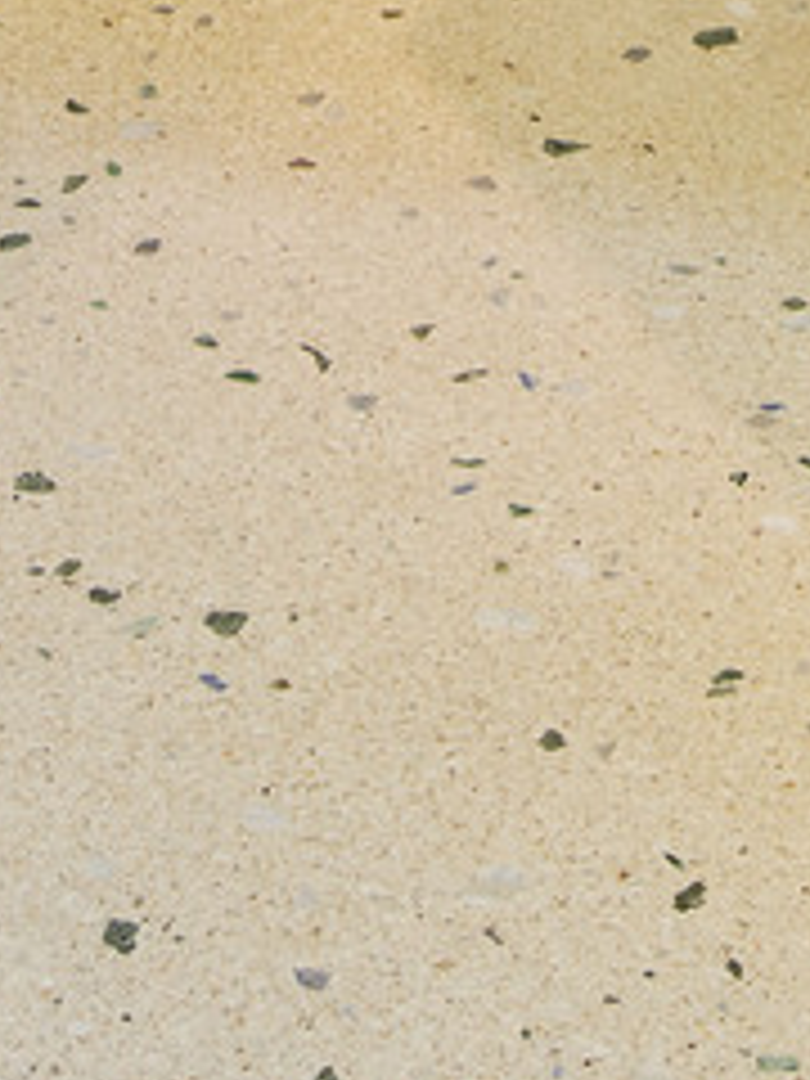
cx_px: 832
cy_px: -1433
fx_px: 4742
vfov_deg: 11.1
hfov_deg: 9.7
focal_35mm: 152
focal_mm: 19
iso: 100
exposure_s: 1/2
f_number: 11
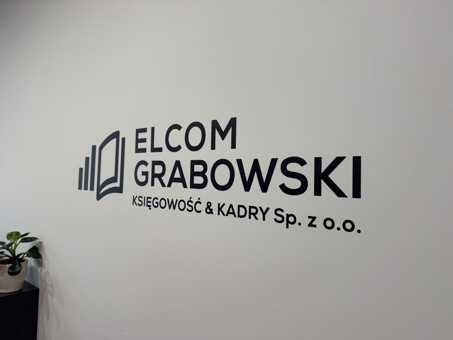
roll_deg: -2.0
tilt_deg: +2.3
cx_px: 226
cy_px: 170
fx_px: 314
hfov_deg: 71.6
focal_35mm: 24
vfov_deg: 56.8
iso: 125
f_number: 1.78
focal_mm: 6.76
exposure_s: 1/100
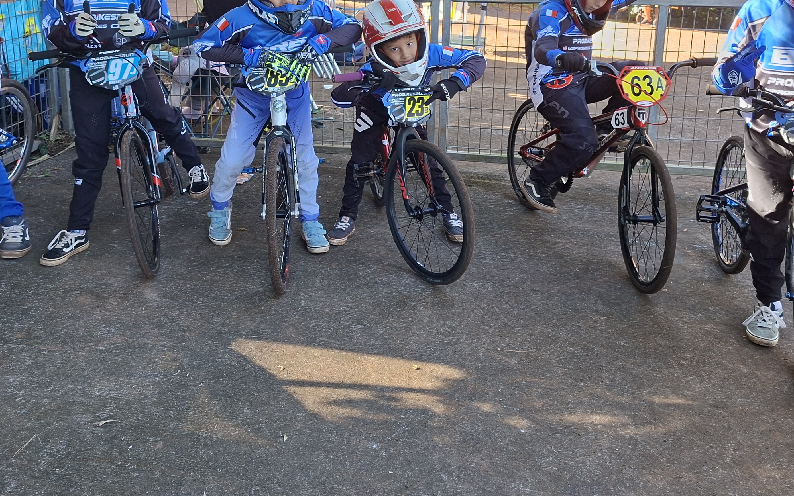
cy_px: 109
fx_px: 757
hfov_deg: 55.1
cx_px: 339
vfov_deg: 35.3
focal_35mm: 35
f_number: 1.8
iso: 50
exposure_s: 1/101
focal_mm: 5.54
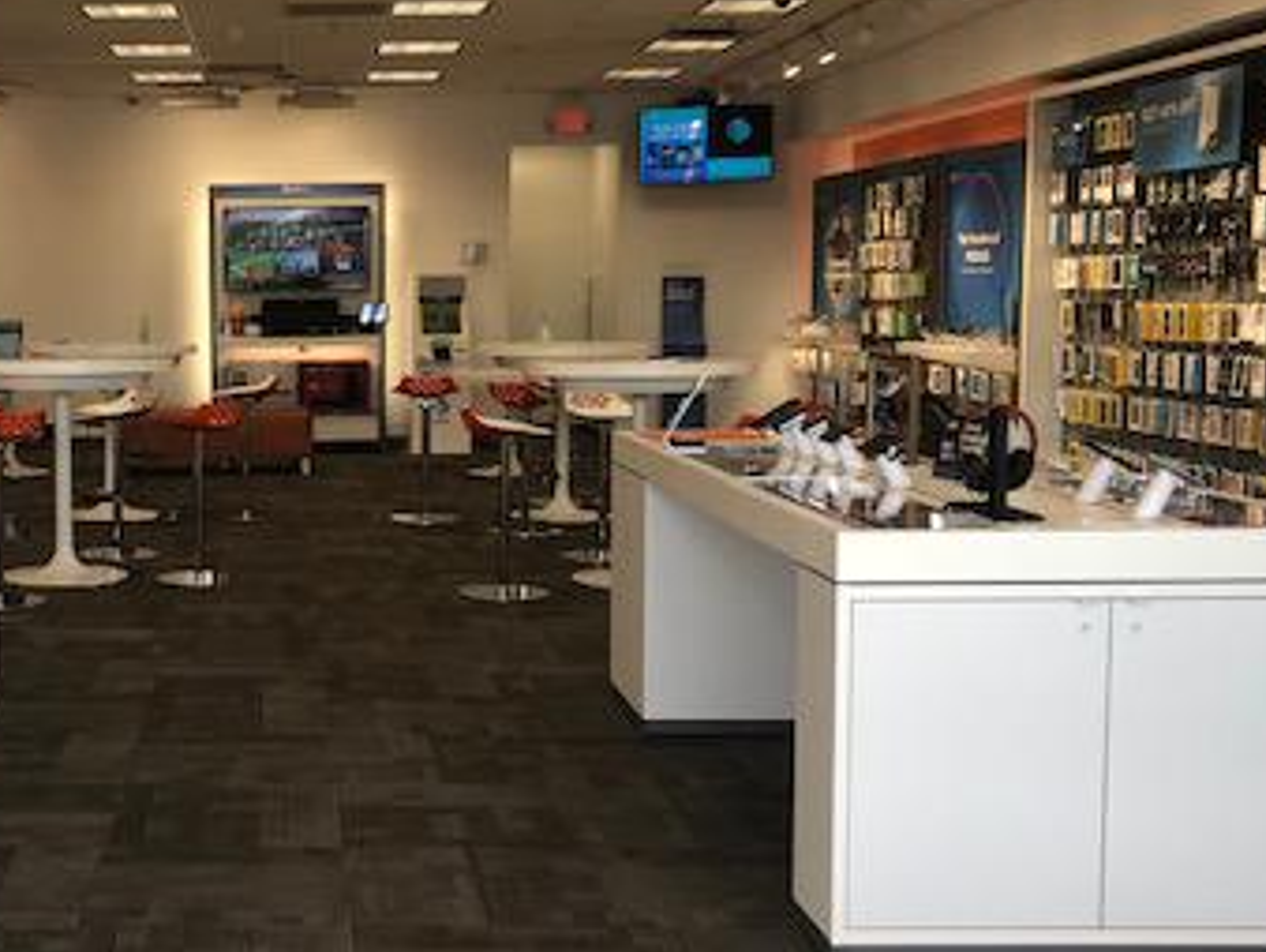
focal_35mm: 53
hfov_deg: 35.0
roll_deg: +0.7
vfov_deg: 27.6
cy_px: 483
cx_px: 243
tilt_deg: -5.7
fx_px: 1940
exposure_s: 1/120
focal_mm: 4
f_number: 1.8
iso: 50
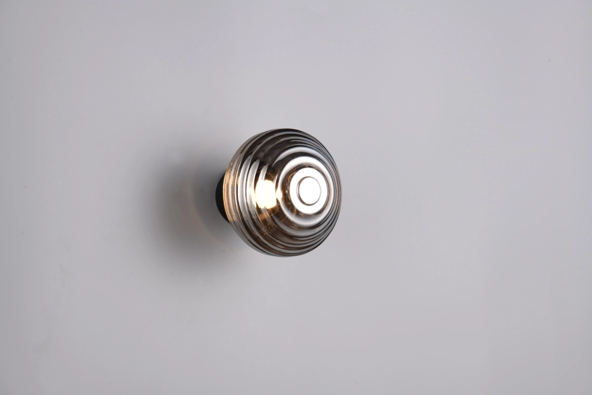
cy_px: 198
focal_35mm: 70
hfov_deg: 28.8
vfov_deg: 19.5
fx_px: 1151
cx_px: 296
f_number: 13
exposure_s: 1/8
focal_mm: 70
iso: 100
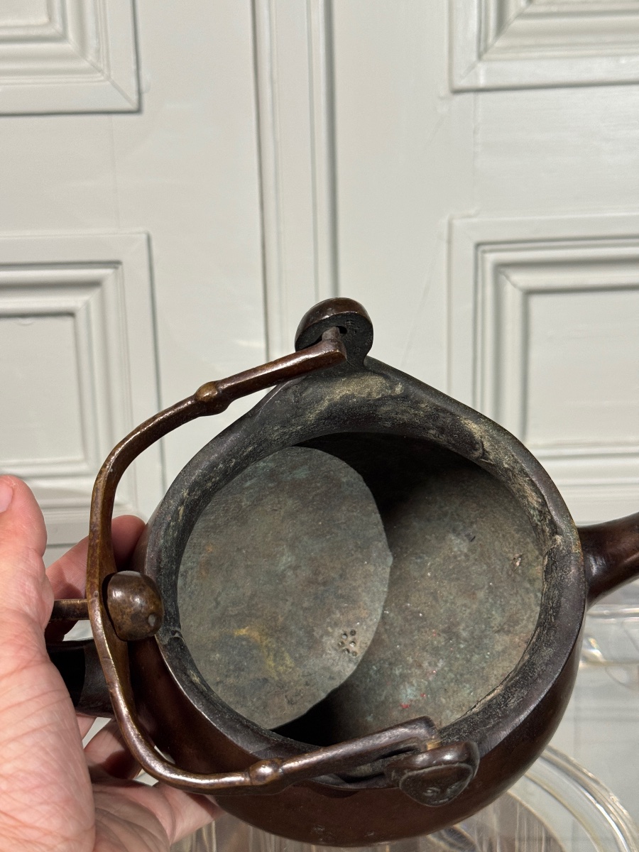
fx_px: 1181
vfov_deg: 39.7
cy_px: 426
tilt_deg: -12.9
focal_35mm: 48
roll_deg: +1.4
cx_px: 320
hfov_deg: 30.3
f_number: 1.78
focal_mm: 6.76
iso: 100
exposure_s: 1/60
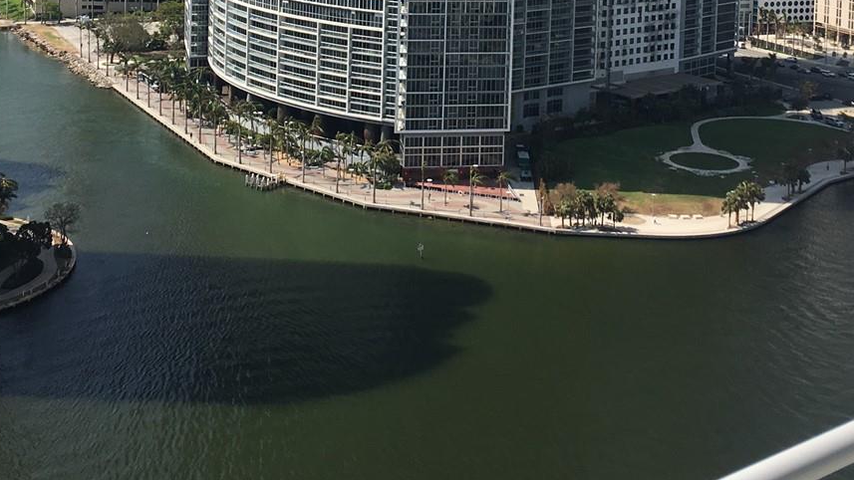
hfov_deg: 35.4
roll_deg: -1.5
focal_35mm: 59
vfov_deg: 19.3
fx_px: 1336
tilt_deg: -2.9
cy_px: -85
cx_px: 416
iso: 25
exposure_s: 1/1570
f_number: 2.2
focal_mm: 4.15
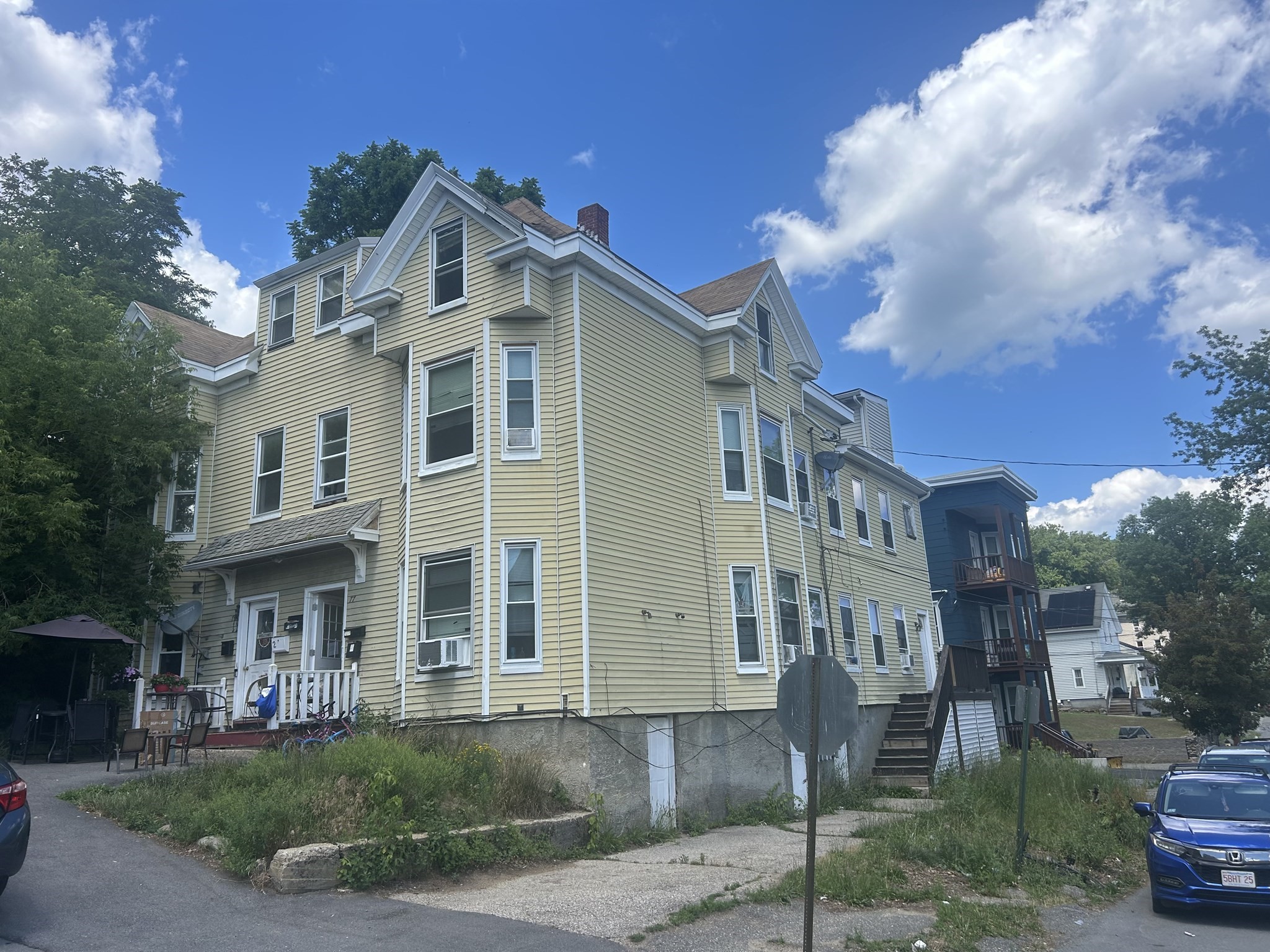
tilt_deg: +13.9
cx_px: 635
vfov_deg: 53.1
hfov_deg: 67.3
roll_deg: +2.4
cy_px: 476
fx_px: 954
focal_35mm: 26
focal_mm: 5.7
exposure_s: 1/3077
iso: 50
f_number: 1.5
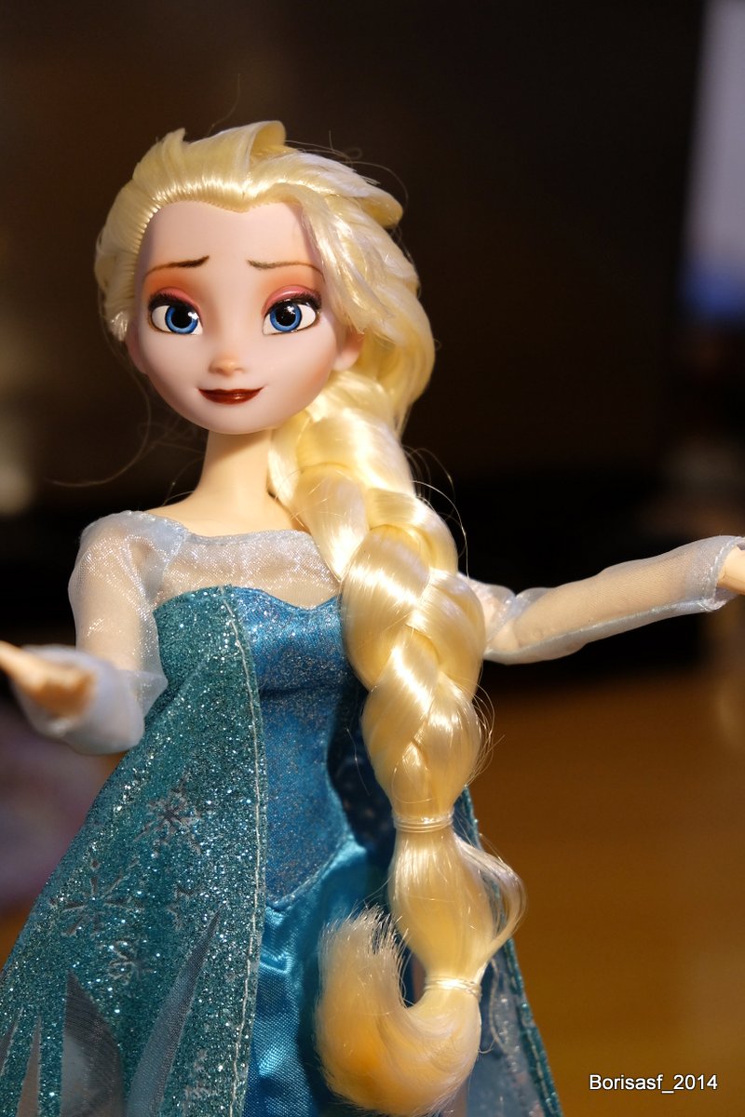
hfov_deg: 19.7
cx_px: 372
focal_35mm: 69
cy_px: 558
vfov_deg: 29.2
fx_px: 2142
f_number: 4
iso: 1250
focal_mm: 46.3
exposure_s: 1/60
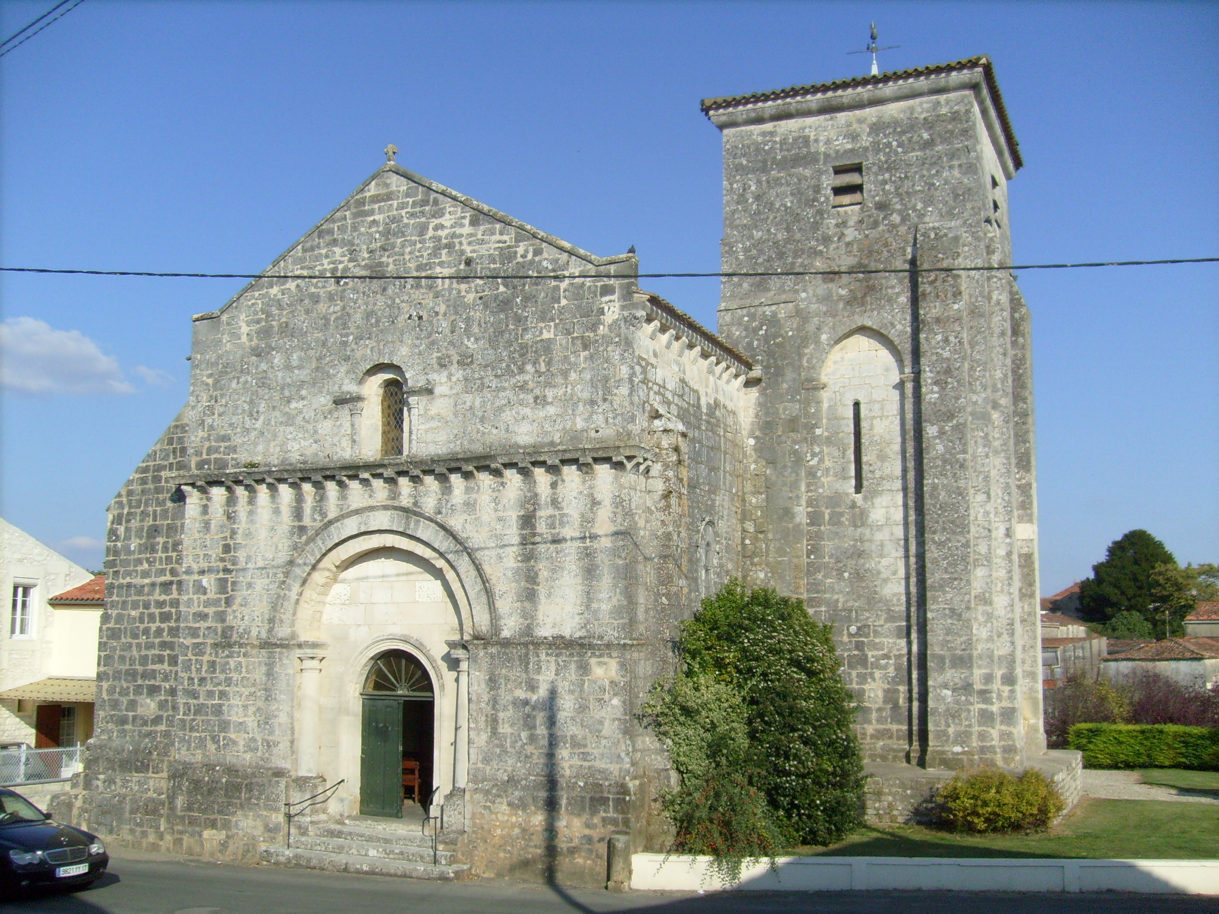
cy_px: 457
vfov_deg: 40.7
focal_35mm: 35
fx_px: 1233
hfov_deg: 52.6
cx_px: 610
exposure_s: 1/350
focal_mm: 5.8
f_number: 7.1
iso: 80
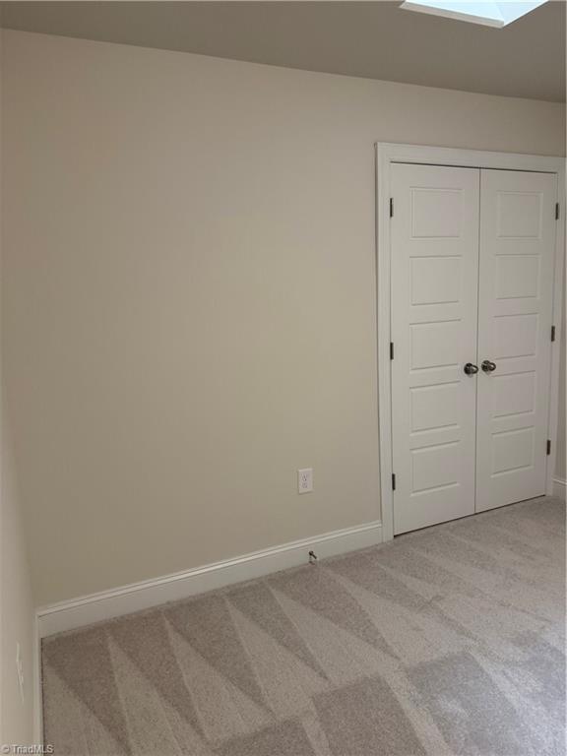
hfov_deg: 56.8
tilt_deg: -8.3
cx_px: 284
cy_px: 378
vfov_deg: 71.6
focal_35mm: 24
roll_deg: +0.0
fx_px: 524
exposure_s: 1/60
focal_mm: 6.76
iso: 200
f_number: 1.78
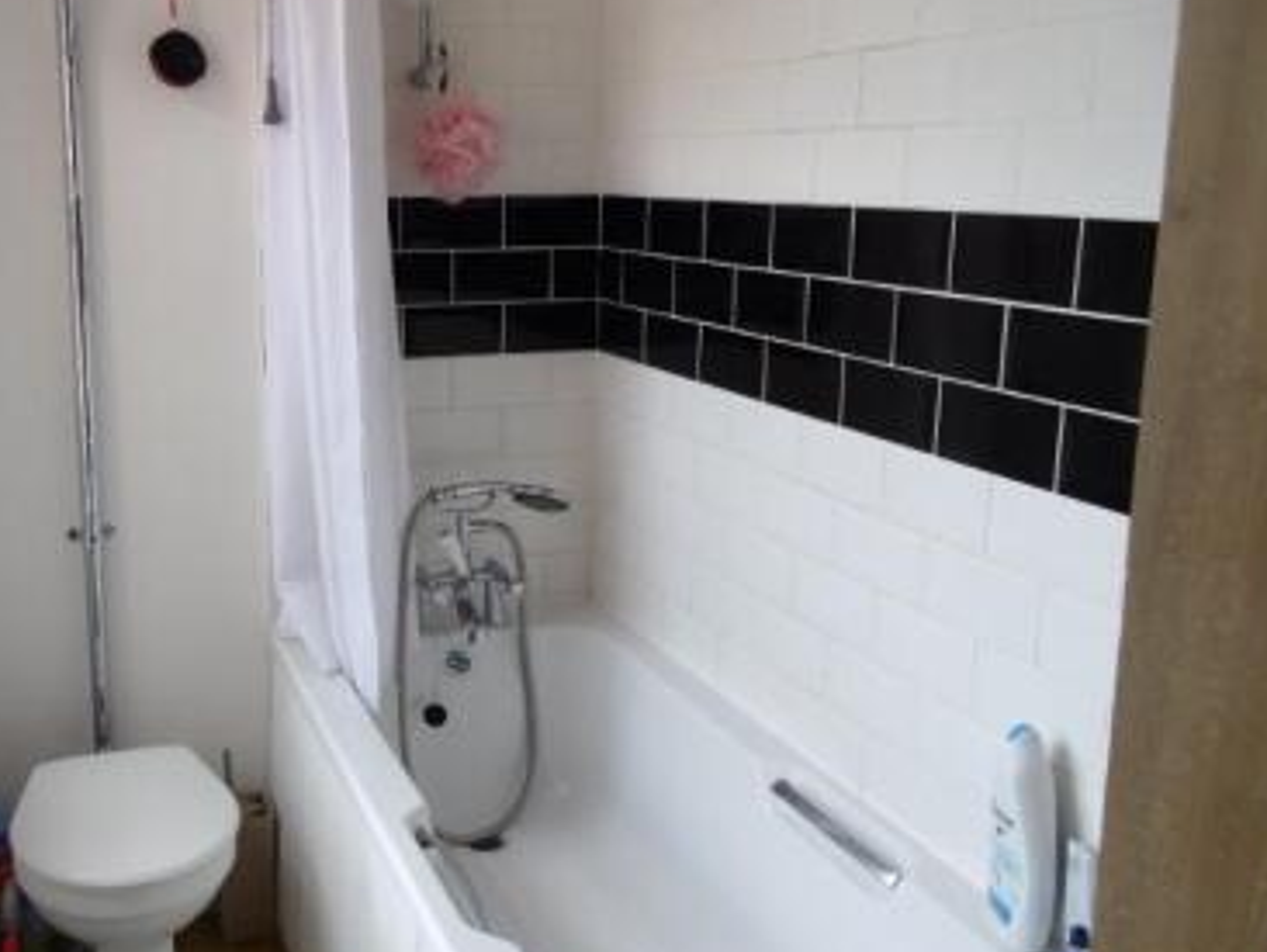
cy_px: 424
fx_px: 1282
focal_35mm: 35
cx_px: 372
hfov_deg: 51.1
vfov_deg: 40.7
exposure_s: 1/80
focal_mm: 4
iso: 100
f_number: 3
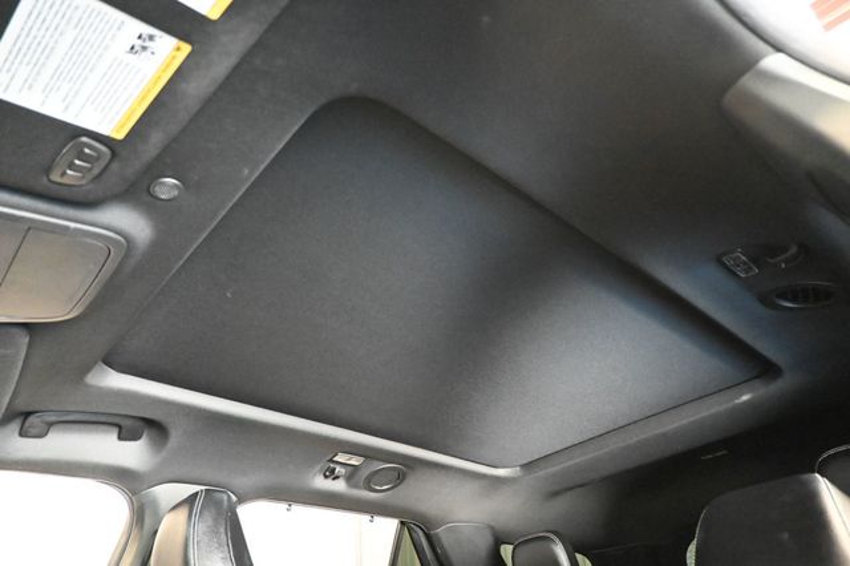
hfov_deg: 73.8
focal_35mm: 24
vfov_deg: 53.1
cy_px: 283
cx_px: 425
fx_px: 566
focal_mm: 16
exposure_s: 1/25
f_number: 3.5
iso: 12800
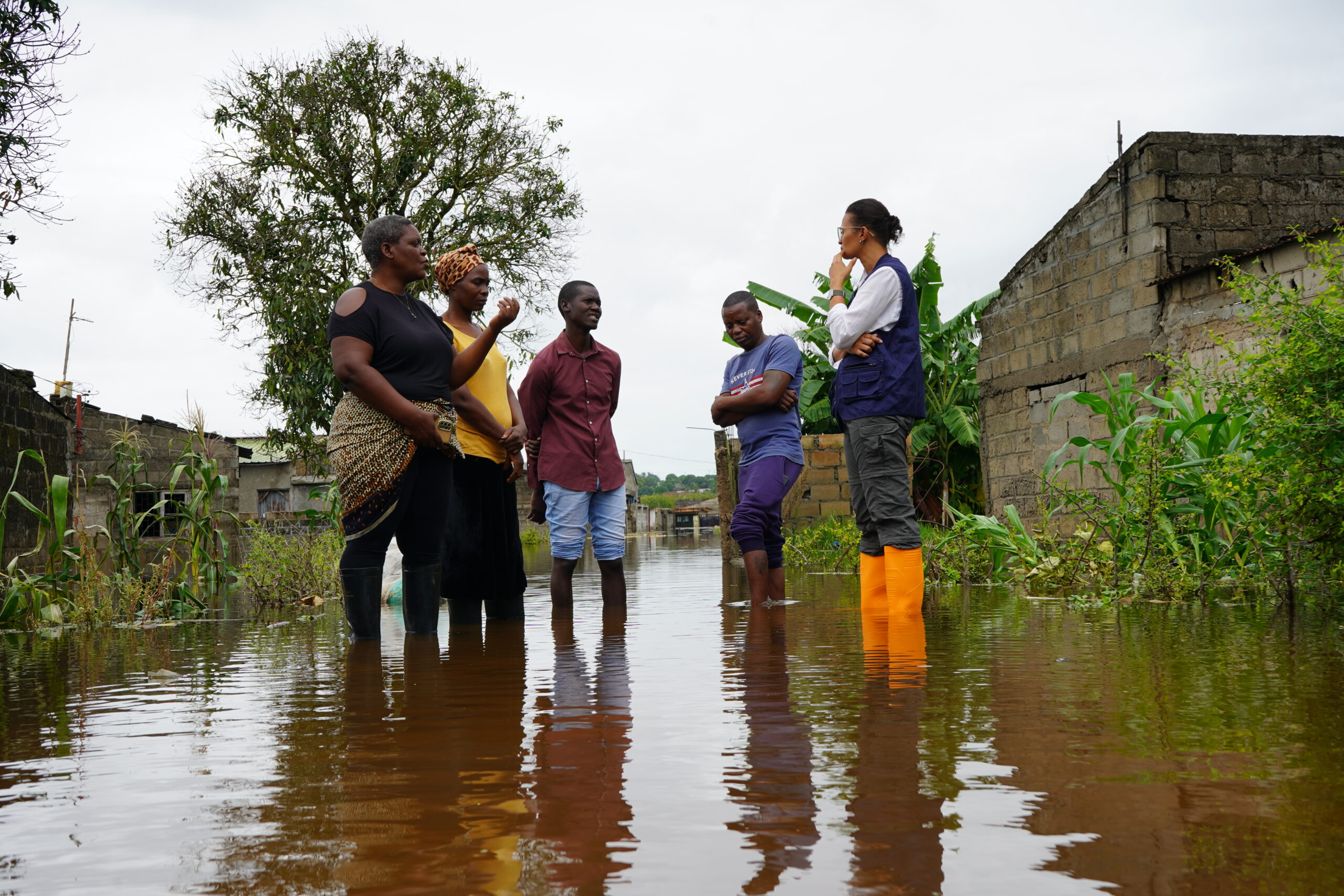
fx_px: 1493
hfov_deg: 48.5
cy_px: 448
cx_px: 672
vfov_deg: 33.4
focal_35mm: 40
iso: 100
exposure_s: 1/125
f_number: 9
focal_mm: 40
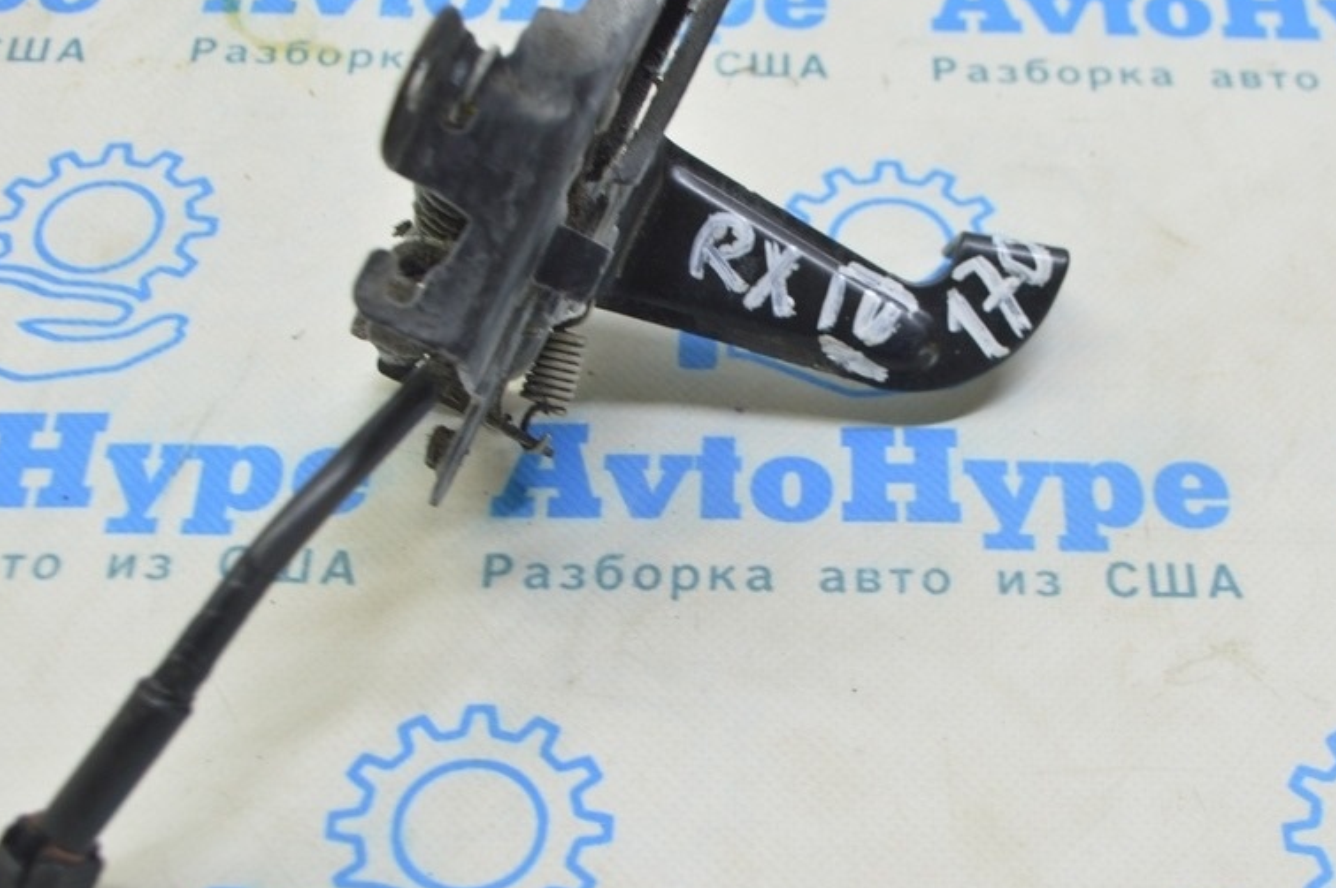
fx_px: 2262
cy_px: 463
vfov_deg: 22.2
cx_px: 764
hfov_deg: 32.9
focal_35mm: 61
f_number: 5.6
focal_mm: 30
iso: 400
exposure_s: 1/20
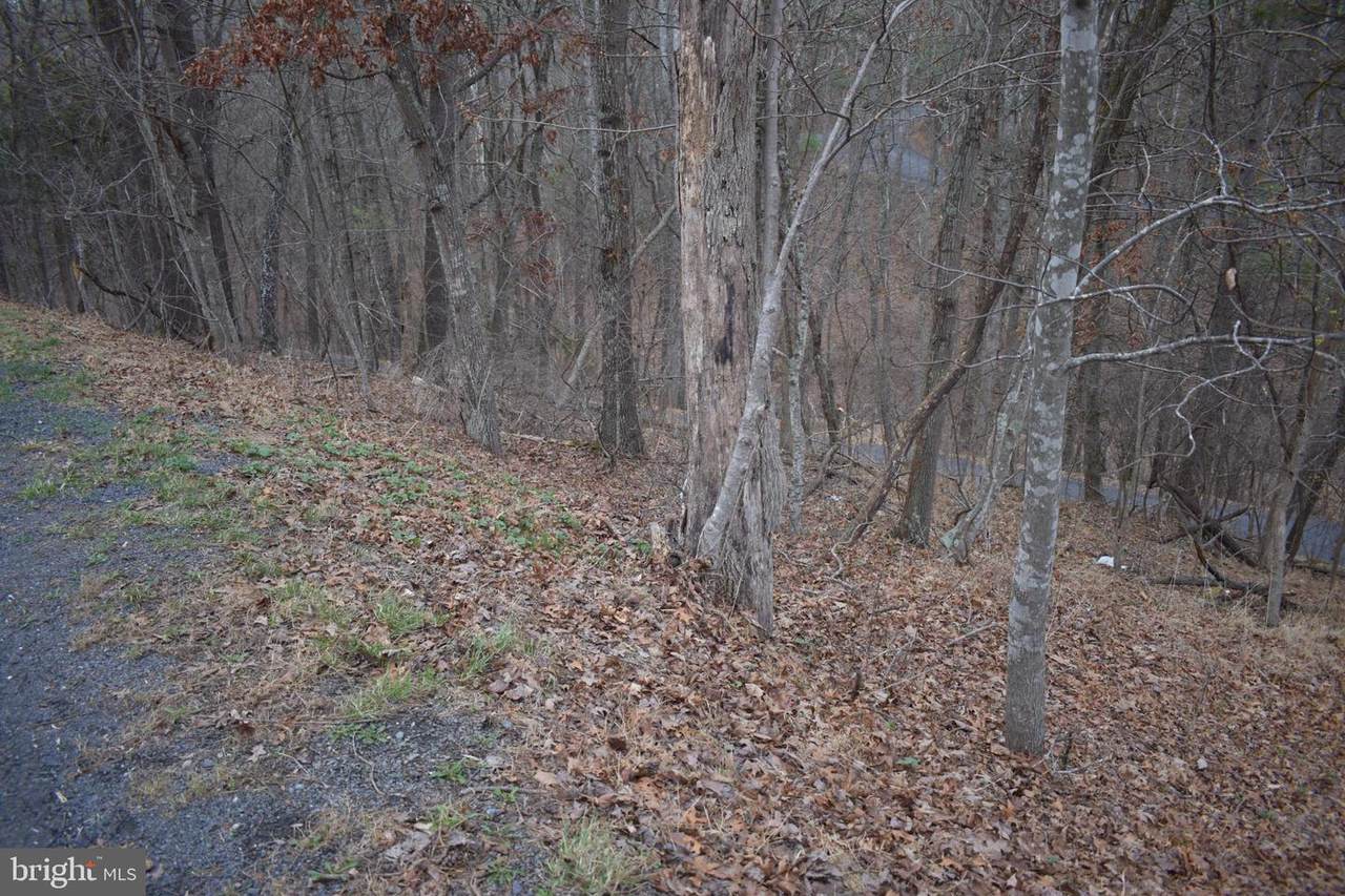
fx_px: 1009
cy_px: 448
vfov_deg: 47.9
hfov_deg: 67.4
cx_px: 672
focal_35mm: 27
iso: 200
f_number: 3.5
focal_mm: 18
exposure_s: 1/250
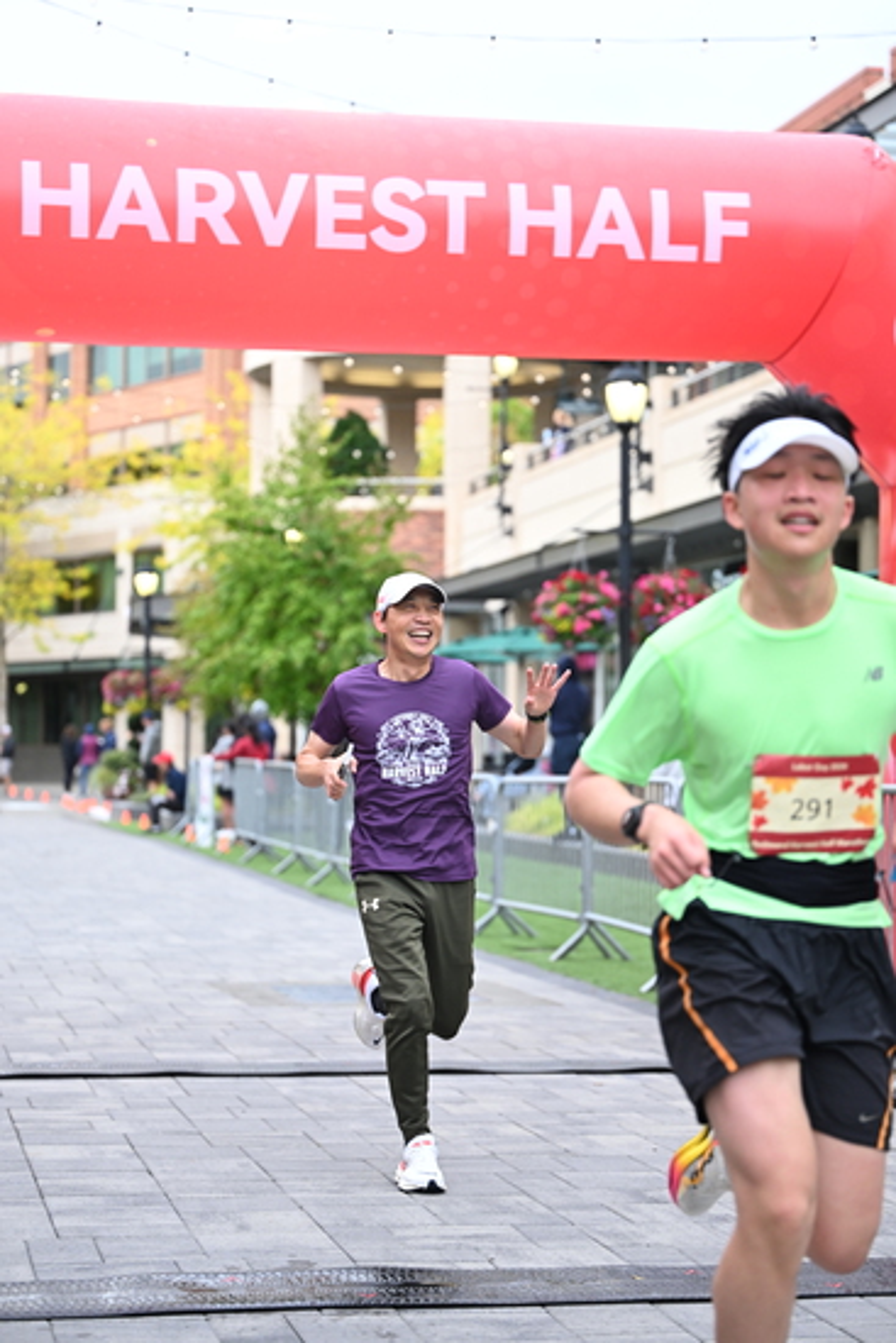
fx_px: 2723
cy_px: 672
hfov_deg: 18.7
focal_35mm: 73
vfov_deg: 27.7
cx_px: 448
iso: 1000
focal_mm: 73
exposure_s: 1/1250
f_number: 2.8
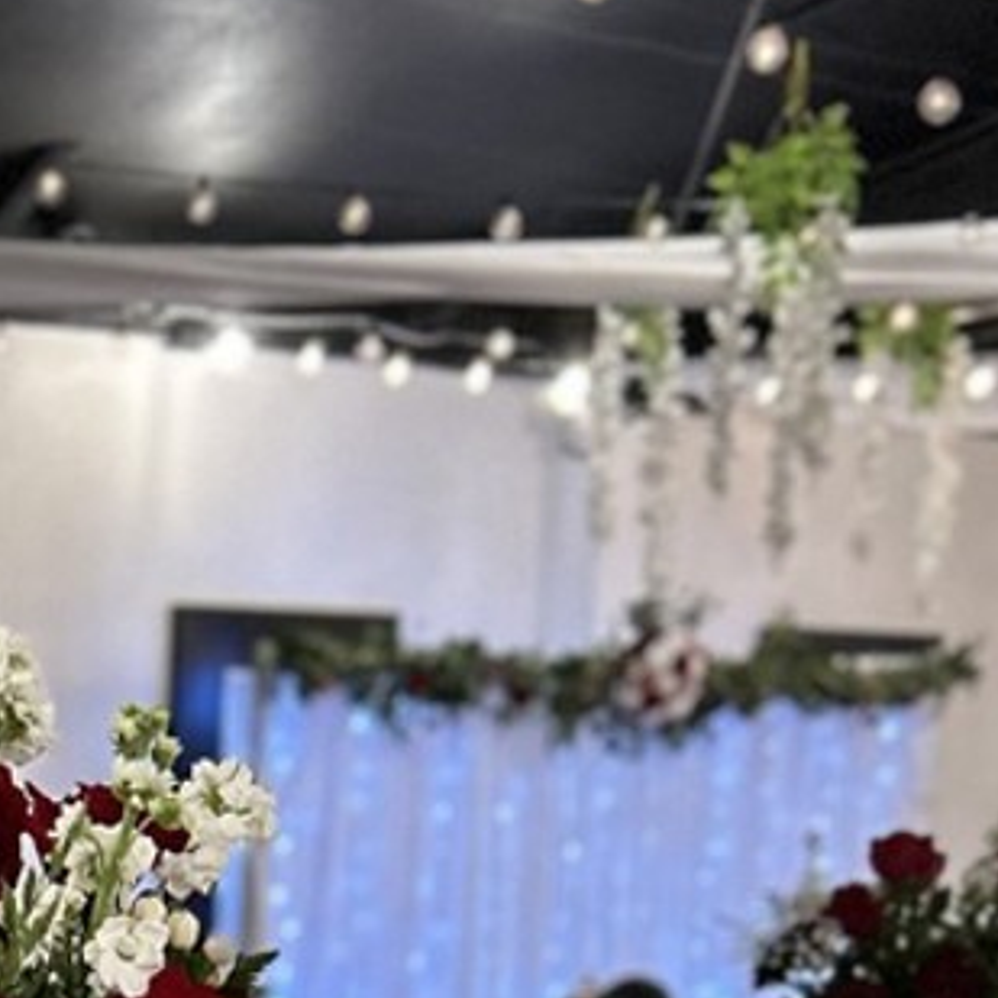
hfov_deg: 17.0
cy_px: 1897
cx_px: -120
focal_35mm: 99
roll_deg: +0.0
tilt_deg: -17.0
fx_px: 3229
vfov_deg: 14.9
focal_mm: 5.7
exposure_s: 1/60
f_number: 1.5
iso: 400
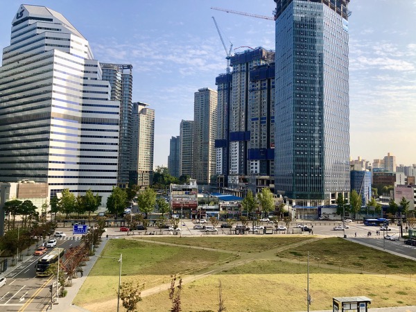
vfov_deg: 49.7
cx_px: 208
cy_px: 156
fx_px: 336
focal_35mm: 28
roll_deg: -2.0
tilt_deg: +3.5
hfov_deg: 63.4
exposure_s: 1/1845
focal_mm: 3.99
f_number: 1.8
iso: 20
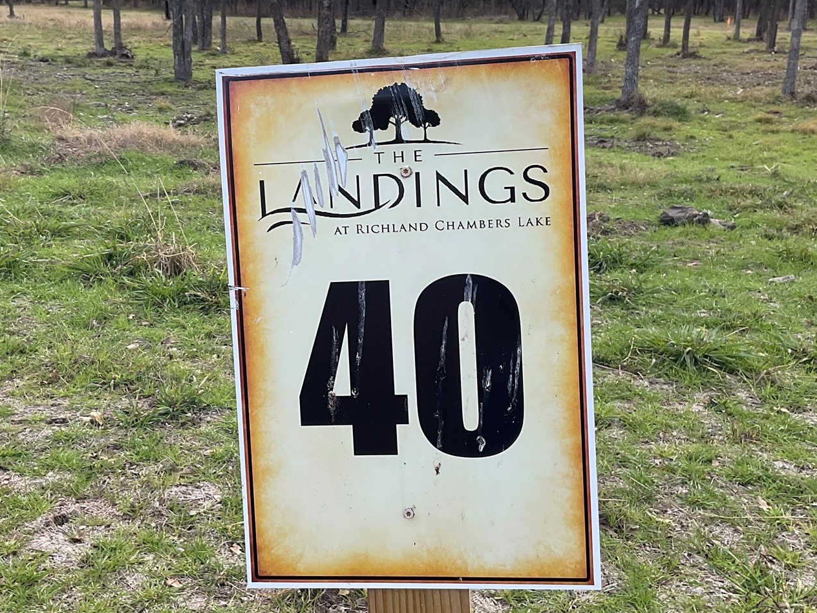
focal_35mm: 47
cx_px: 328
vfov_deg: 30.8
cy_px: 253
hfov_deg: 40.3
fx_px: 1109
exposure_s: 1/524
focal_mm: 3
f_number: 1.8
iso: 16
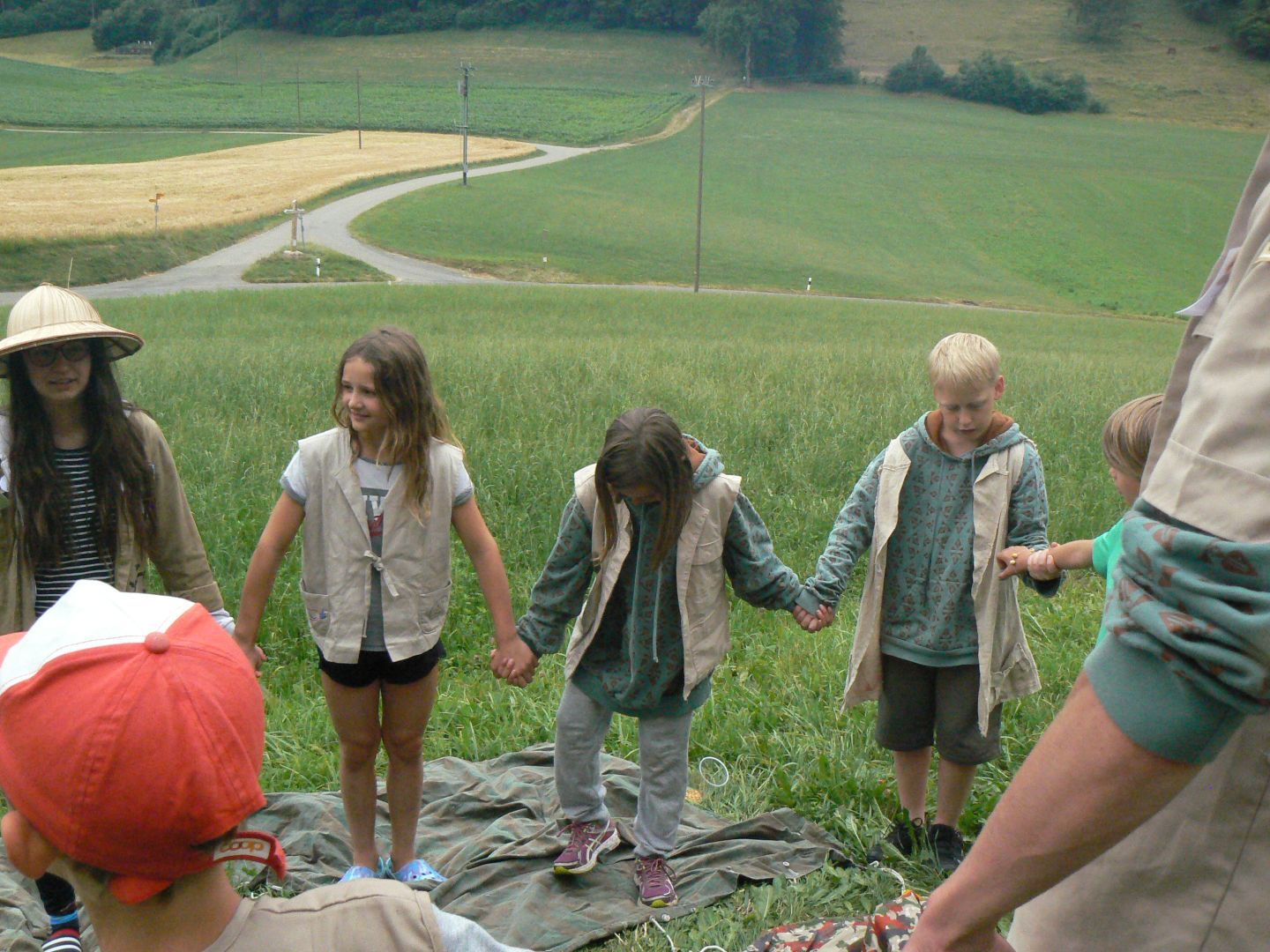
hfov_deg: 51.4
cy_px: 476
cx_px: 635
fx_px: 1321
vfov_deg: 39.7
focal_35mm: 36
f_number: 5.6
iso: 400
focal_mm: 6
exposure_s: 1/320
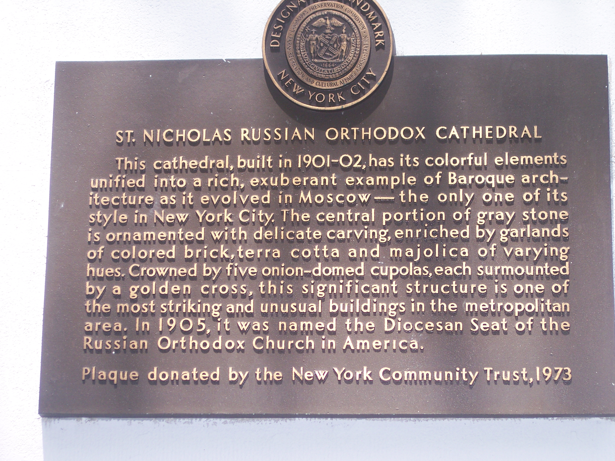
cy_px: 230
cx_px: 308
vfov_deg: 14.2
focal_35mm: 104
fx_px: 1848
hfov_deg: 18.9
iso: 100
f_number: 4.8
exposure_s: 1/125
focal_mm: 21.3
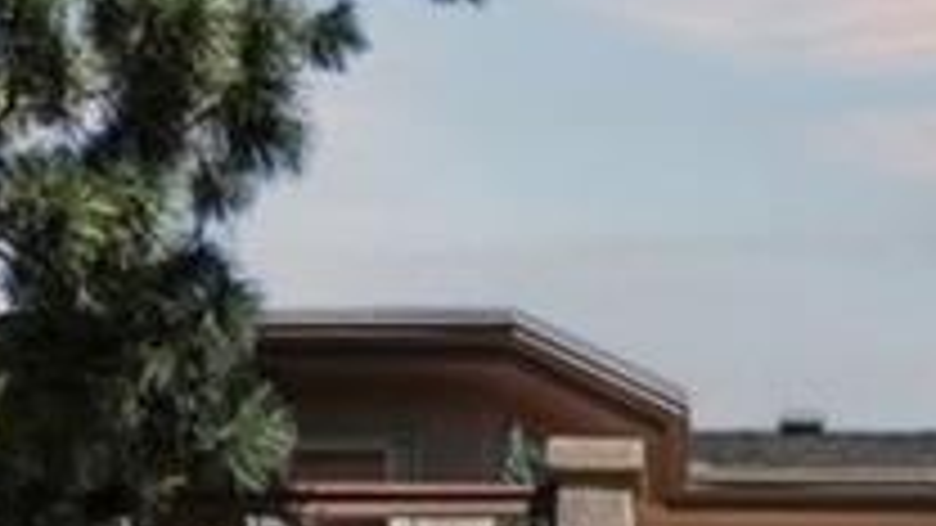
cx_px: 446
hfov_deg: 17.7
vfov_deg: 9.1
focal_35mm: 121
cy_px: 1227
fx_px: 3003
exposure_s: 1/640
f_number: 8
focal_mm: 10
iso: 800
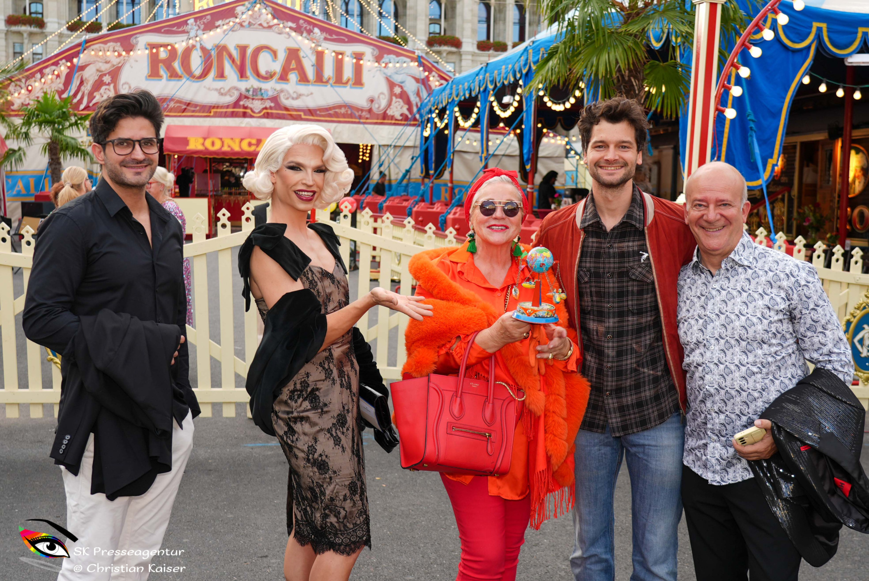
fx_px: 1015
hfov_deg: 46.4
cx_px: 434
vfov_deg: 32.0
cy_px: 290
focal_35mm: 42
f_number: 4
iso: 125
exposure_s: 1/160
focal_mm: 28
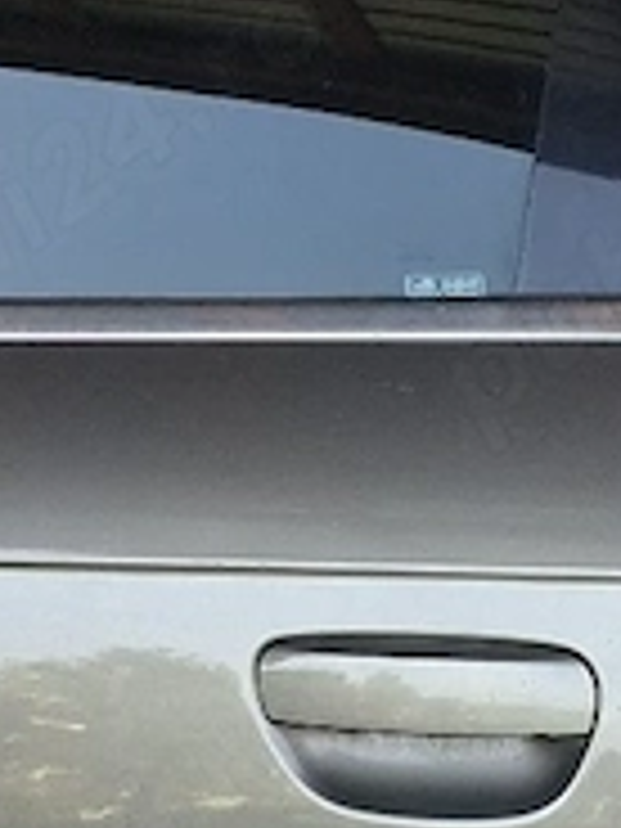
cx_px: 914
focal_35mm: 100
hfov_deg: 13.9
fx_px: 2392
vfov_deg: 15.3
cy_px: 1714
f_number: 1.8
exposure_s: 1/108
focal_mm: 5.54
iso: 50
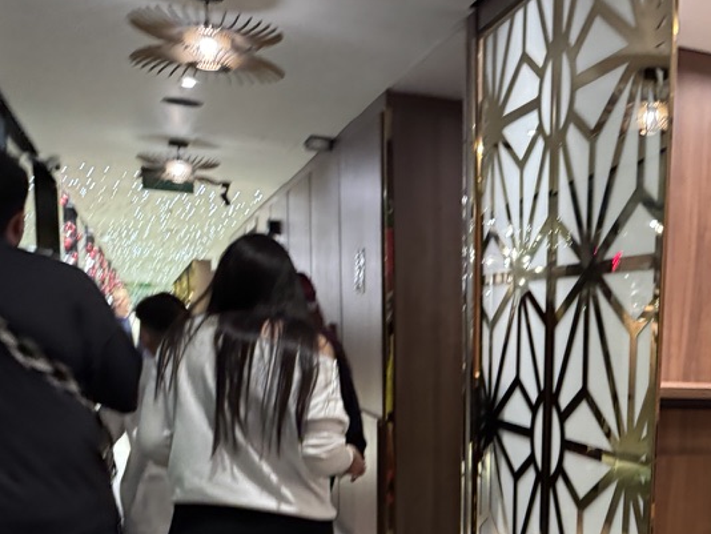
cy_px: 495
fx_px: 945
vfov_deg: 30.0
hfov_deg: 38.8
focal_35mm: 46
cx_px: 618
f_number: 1.78
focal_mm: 6.76
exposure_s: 1/60
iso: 800
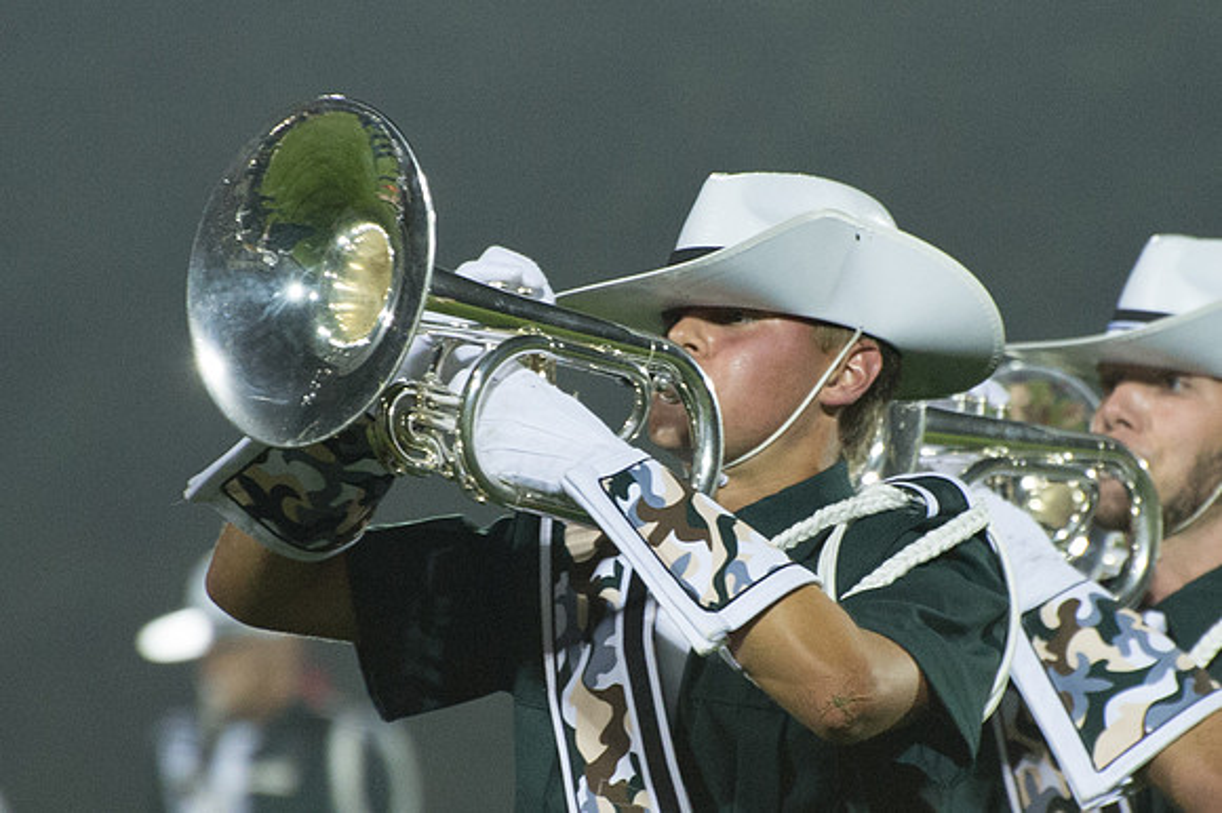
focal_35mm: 645
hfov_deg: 3.2
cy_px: 404
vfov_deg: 2.1
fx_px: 21886
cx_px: 691
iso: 3600
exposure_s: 1/160
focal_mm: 240
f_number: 5.3
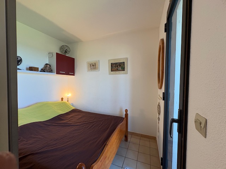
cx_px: 113
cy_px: 84
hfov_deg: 102.1
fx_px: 91
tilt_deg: -2.7
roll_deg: -0.4
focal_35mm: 14
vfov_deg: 85.7
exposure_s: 1/100
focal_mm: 2.22
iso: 125
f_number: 2.2
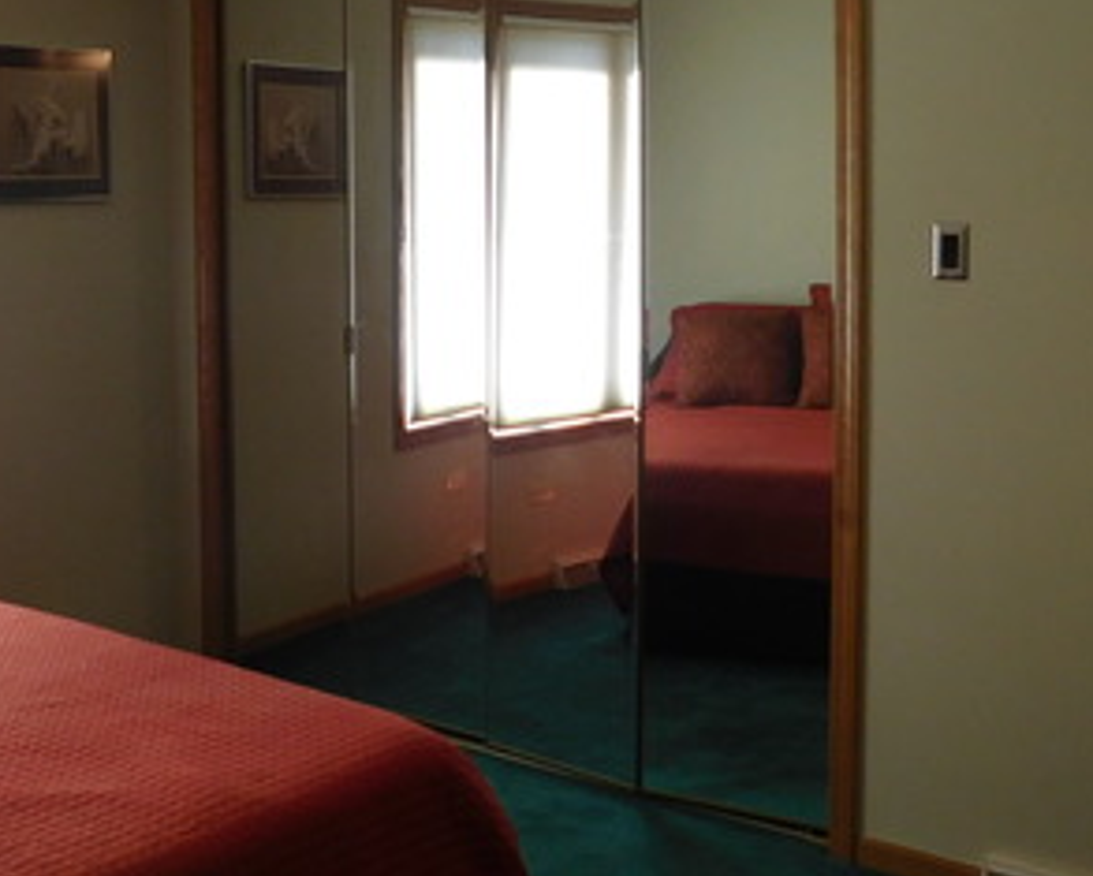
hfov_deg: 37.5
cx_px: 339
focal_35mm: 49
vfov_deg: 30.6
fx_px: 1587
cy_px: 280
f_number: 3
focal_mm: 4
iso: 160
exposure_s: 1/30
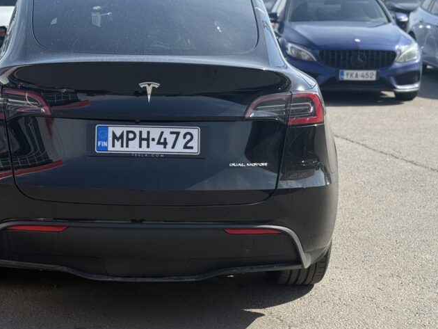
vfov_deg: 18.9
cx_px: 140
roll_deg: +0.5
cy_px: 161
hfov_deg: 24.9
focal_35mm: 78
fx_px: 987
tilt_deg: -10.6
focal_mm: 6.76
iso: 80
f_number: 1.78
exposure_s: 1/2762
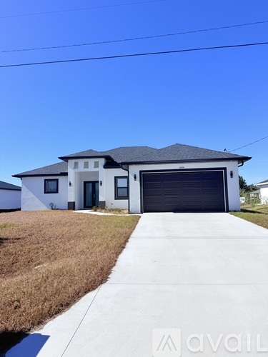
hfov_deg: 56.8
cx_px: 134
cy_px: 178
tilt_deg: +5.4
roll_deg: +1.7
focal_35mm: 24
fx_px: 248
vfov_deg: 71.6
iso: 80
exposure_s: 1/9091
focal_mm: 6.76
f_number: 1.78
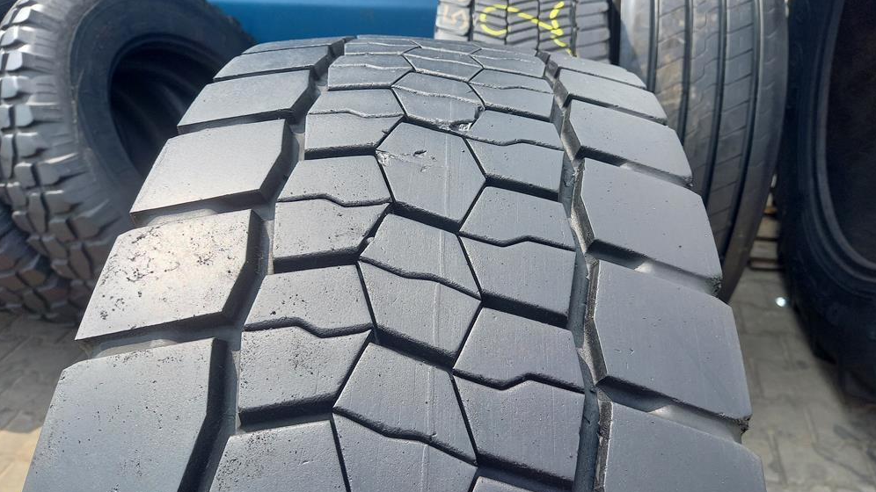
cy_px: 293
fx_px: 650
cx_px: 444
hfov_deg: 67.9
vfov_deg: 41.3
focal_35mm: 28
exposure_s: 1/276
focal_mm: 4.65
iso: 50
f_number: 1.8
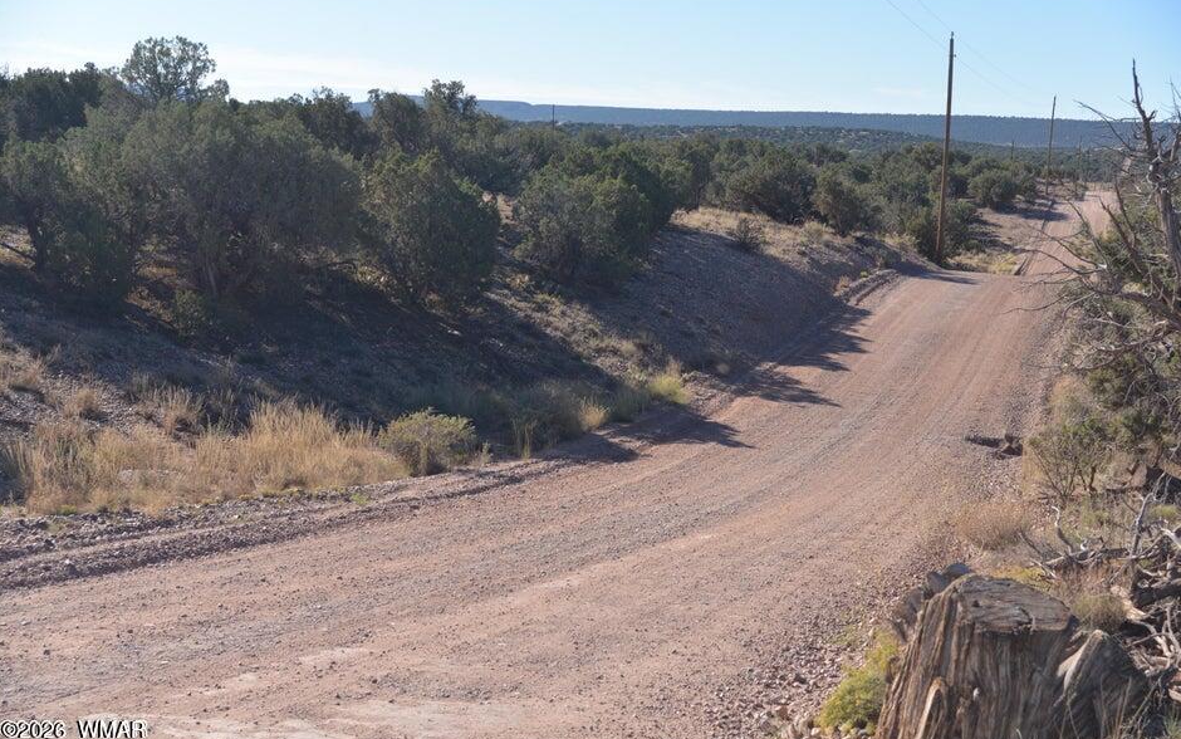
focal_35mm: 52
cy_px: 363
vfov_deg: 24.9
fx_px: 1674
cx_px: 599
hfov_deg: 38.9
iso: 100
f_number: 8
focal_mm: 50
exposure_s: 1/200
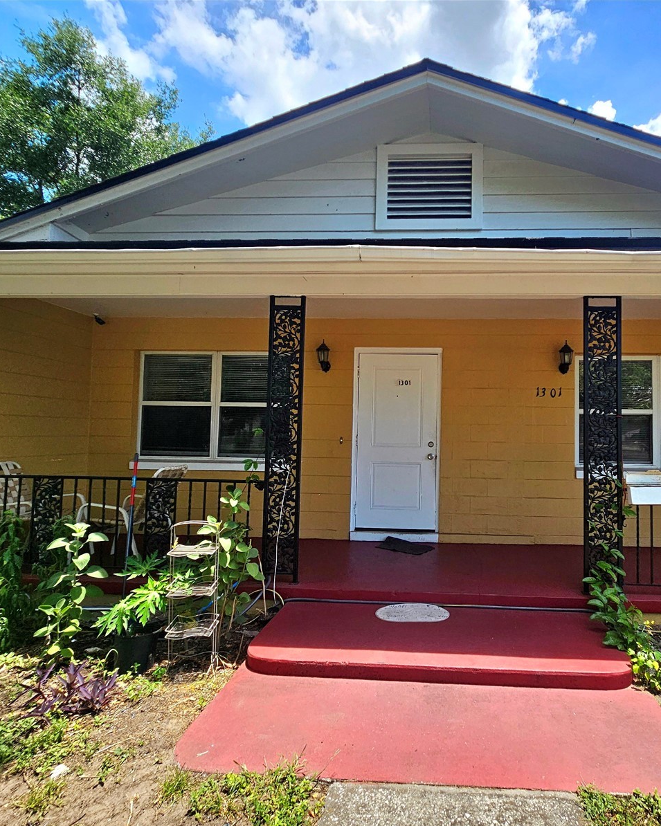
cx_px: 428
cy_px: 414
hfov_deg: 75.1
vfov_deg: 89.6
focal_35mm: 17
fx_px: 416
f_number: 2.2
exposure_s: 1/1111
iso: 50
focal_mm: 2.2
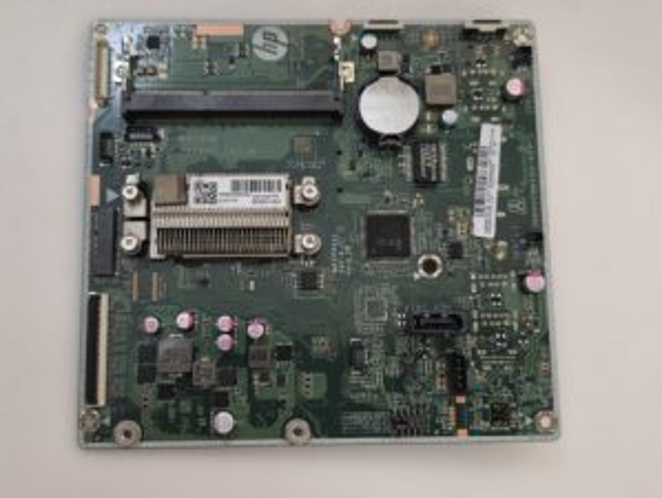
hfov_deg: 45.7
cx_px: 308
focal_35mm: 41
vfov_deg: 35.2
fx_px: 785
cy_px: 242
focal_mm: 6.57
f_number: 1.6
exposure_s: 1/50
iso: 320
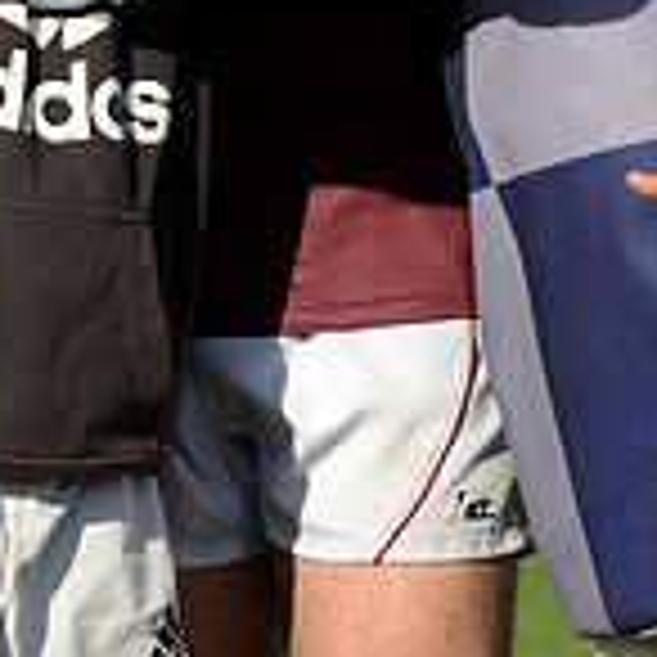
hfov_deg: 1.9
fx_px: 19626
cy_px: -196
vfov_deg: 1.9
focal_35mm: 914
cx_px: 94
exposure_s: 1/1600
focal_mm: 270
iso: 500
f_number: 4
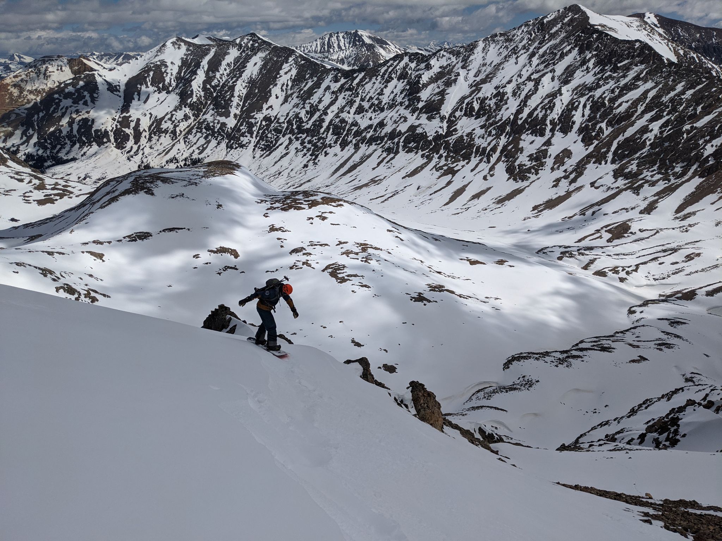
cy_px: 270
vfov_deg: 51.4
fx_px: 563
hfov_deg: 65.3
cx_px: 361
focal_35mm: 27
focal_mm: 4.38
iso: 100
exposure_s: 1/23256
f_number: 1.73
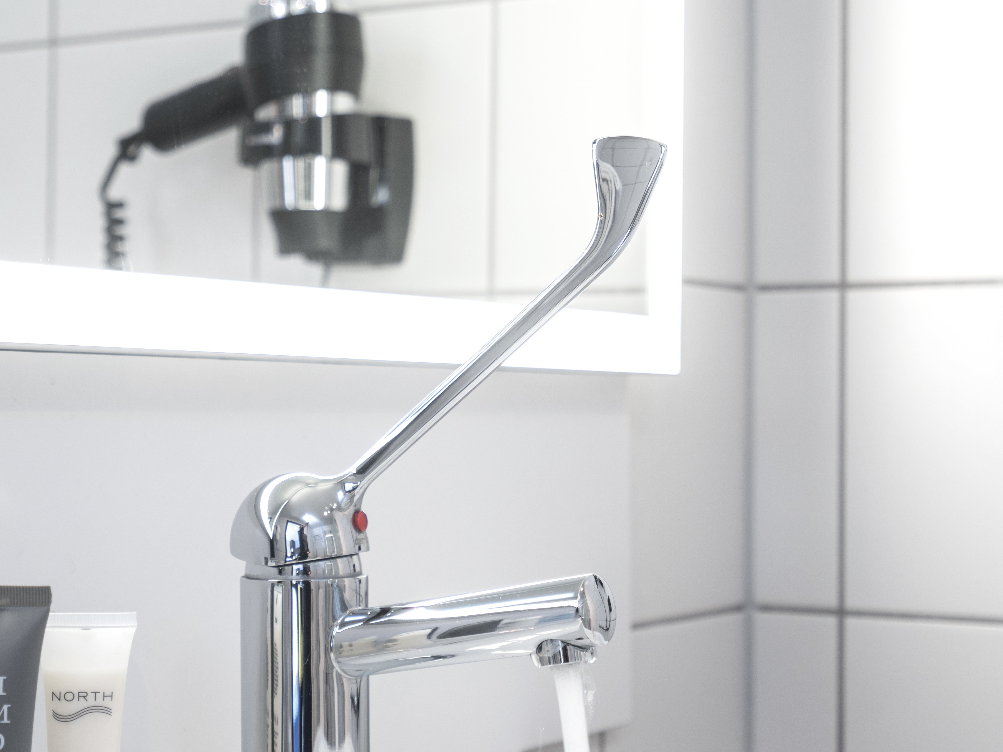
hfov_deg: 26.3
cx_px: 572
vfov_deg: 19.9
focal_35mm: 74
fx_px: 2144
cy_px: 403
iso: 160
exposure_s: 1/15
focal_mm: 35
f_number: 4
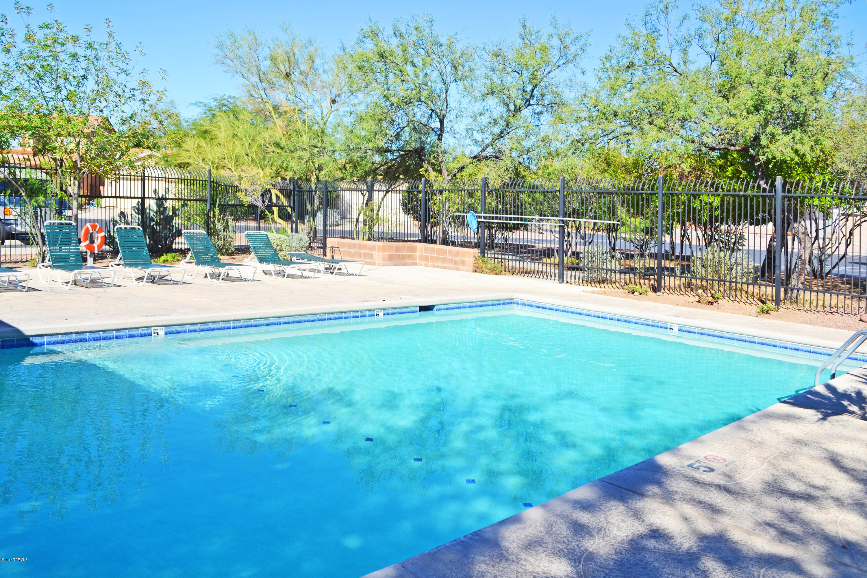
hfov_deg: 61.9
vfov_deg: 43.6
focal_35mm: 30
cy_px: 289
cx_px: 434
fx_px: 722
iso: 100
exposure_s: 1/250
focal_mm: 20
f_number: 8
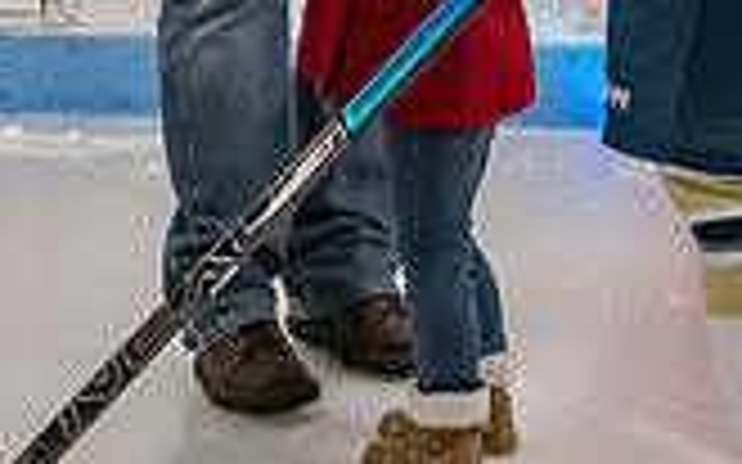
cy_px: -381
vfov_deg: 6.2
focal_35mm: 208
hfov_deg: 10.1
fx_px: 4205
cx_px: 299
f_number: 4.5
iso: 3200
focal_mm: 36
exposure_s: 1/250
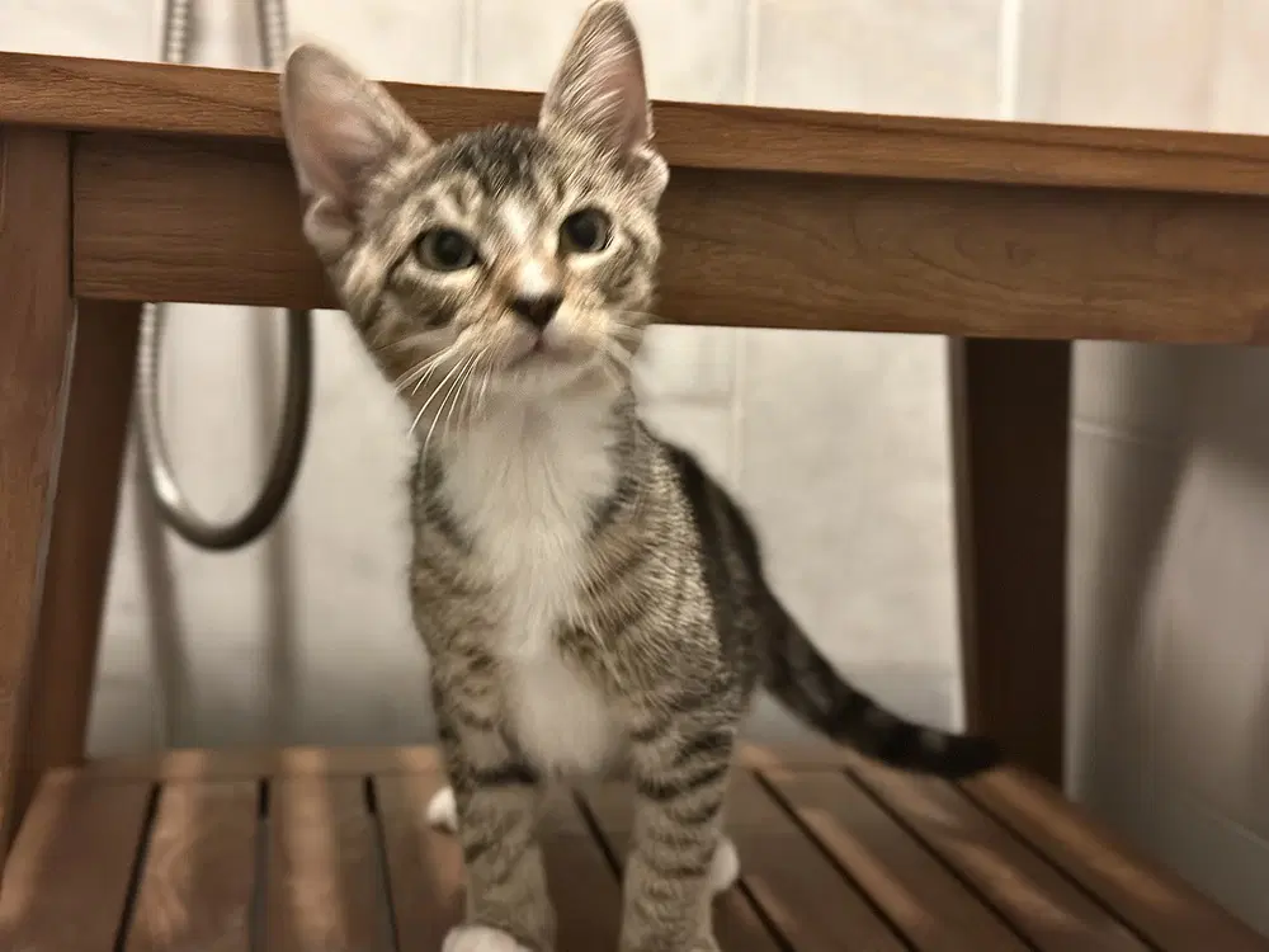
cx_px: 634
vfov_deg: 30.3
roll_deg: -2.5
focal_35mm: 48
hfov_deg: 39.7
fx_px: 1760
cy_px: 476
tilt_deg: -6.0
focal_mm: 6.86
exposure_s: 1/30
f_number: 1.78
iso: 640
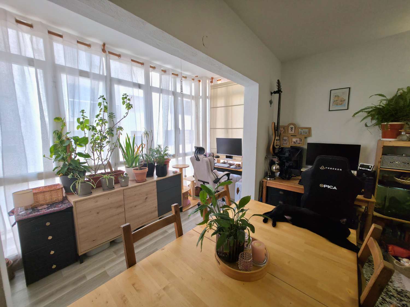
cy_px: 154
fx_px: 154
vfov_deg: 89.9
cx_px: 205
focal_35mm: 13
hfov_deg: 106.2
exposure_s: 1/227
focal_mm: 2.2
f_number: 1.9
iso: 32
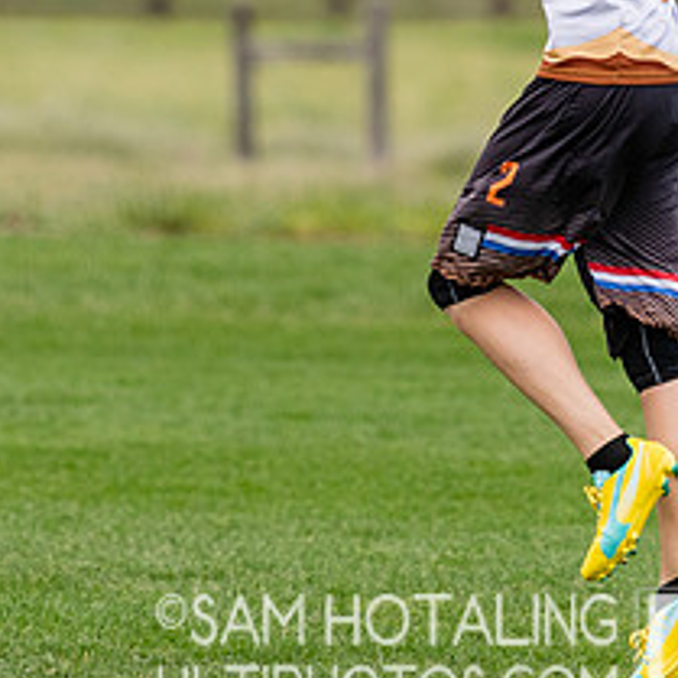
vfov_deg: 1.7
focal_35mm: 1019
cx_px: 307
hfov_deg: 1.7
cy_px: 121
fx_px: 22580
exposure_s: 1/2000
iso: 400
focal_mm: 200
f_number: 2.8
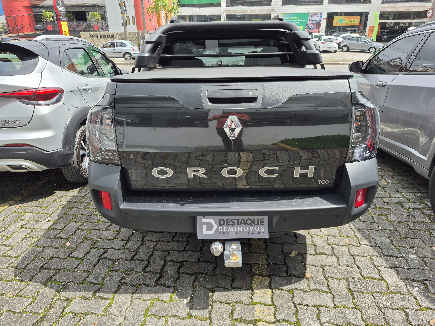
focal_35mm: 23
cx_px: 218
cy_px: 163
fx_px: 289
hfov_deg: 73.9
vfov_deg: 58.9
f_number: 1.8
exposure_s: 1/658
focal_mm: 5.4
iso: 25
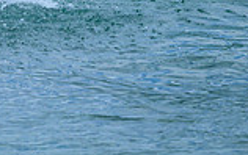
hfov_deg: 0.6
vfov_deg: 0.4
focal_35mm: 3508
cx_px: -102
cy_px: -138
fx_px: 23727
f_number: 6.3
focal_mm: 800
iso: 320
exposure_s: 1/3200
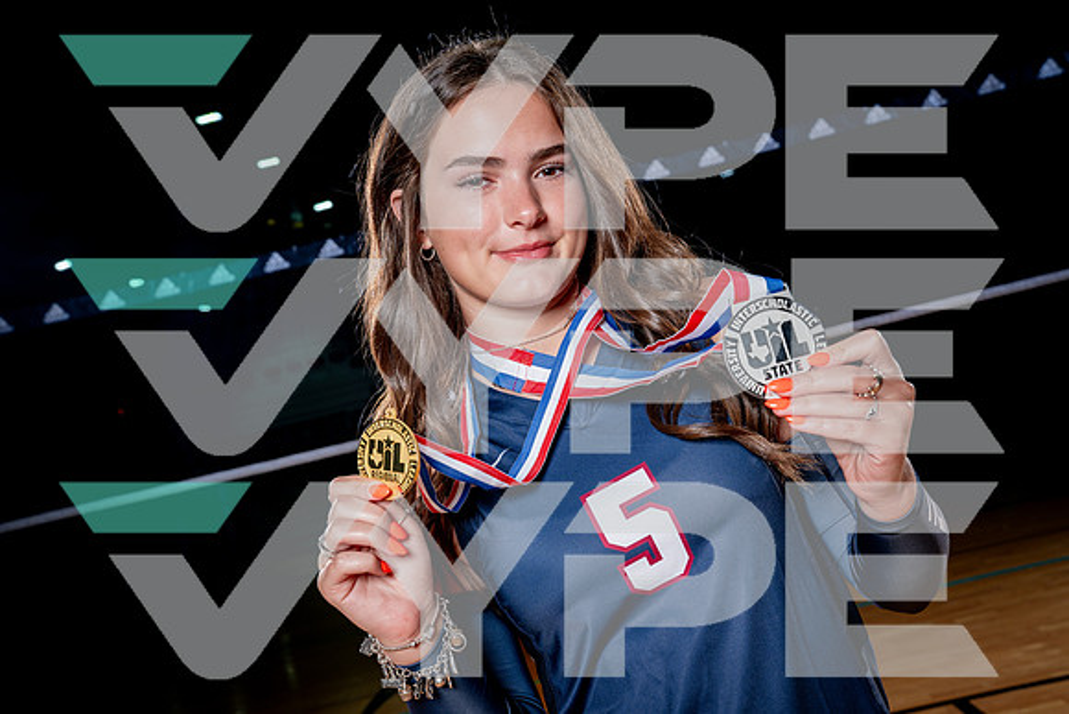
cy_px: 357
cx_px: 534
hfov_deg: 41.9
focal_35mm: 47
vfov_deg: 28.7
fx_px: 1396
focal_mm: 47
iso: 250
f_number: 8
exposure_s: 1/250
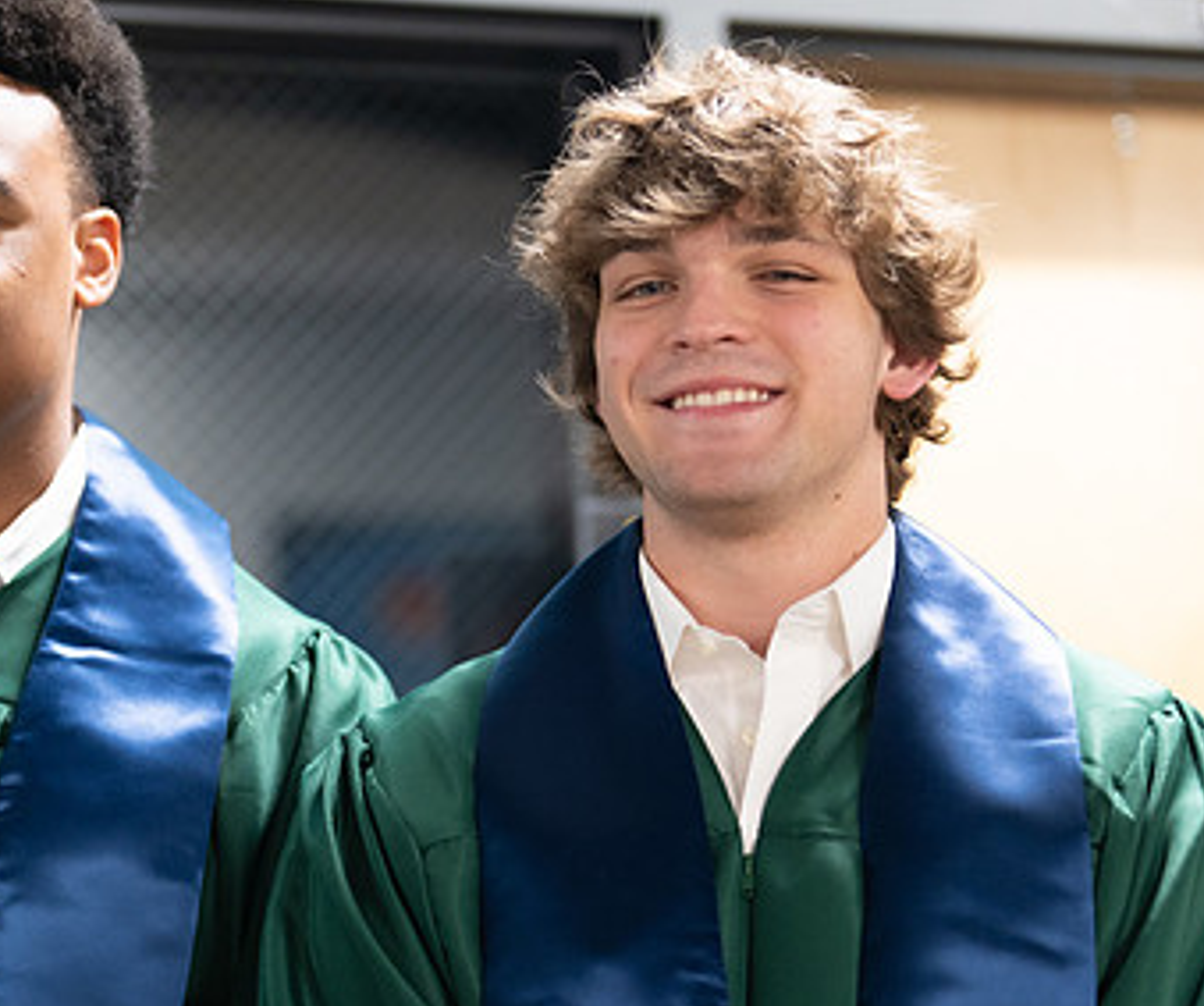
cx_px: 606
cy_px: 711
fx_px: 3625
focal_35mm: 100
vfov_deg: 15.7
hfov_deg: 18.9
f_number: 1.2
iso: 640
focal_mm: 50
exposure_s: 1/320
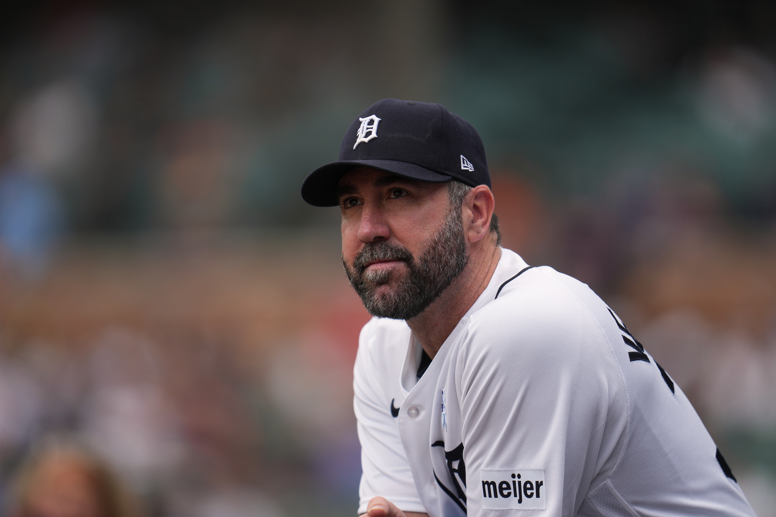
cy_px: 258
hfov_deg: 5.2
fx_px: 8621
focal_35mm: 400
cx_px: 388
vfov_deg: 3.4
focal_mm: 400
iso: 200
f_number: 2.8
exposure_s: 1/2000
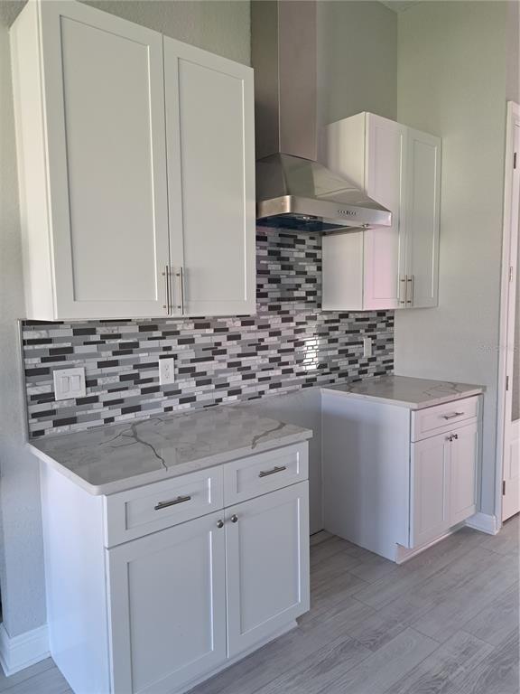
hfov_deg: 56.8
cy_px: 347
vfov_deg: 71.6
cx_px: 260
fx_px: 481
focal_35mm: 24
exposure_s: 1/50
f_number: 1.8
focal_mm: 5.23
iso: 125
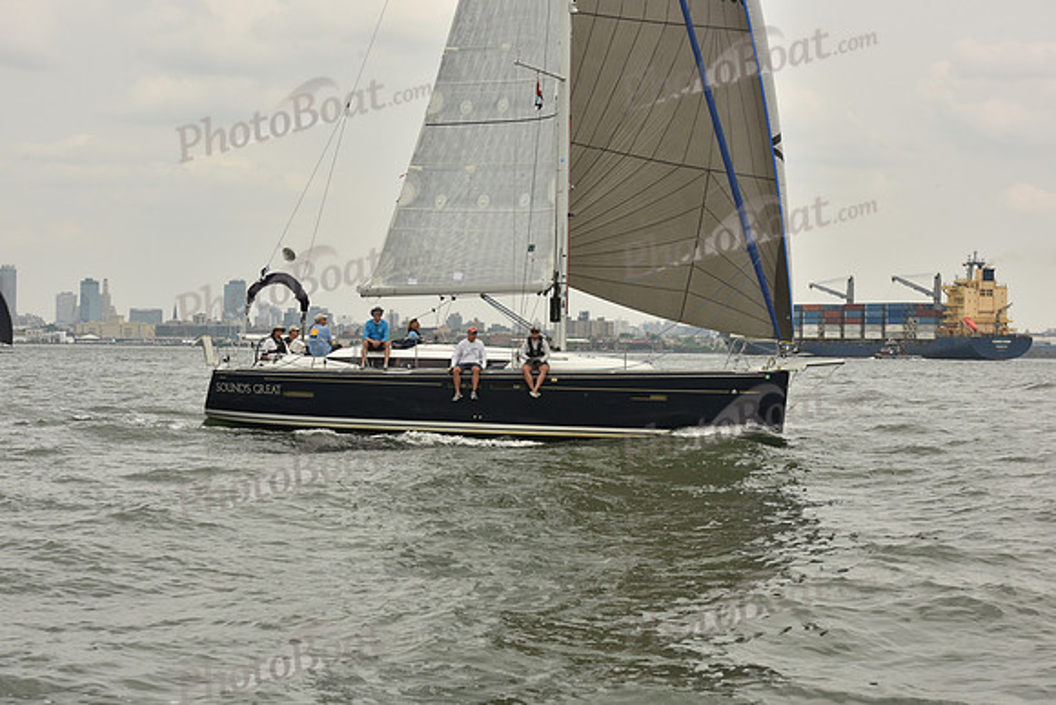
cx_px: 528
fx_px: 2054
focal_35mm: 70
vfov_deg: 19.5
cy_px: 352
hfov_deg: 28.8
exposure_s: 1/640
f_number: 9
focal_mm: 70
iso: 250
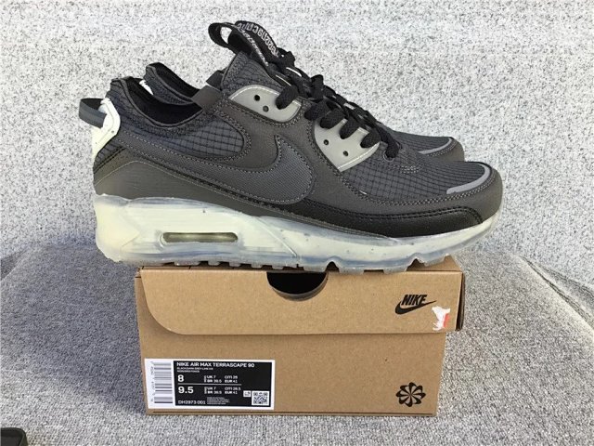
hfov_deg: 58.4
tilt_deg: -19.4
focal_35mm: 31
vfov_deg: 45.4
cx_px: 297
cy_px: 223
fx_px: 532
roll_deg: -0.8
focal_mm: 3.3
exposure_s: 1/149
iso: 25
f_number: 2.4
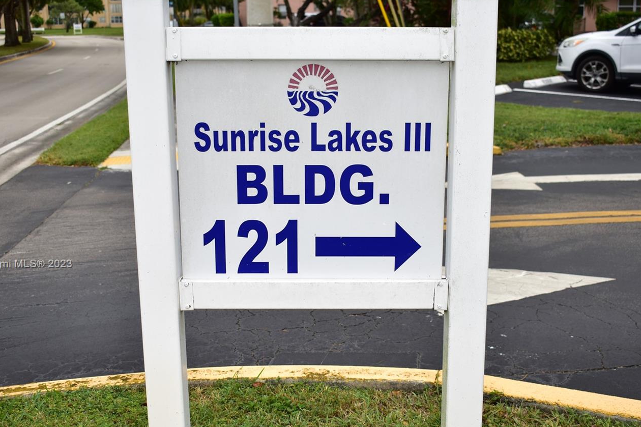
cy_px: 265
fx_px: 848
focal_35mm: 48
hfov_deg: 41.4
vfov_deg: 28.2
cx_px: 316
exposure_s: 1/200
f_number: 4.5
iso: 100
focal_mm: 25
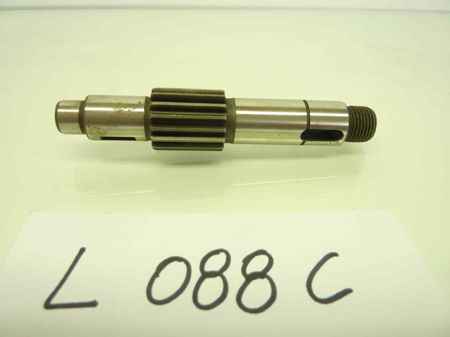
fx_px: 325
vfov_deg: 54.9
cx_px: 225
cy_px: 168
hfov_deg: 69.4
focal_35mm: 25
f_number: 3.3
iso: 80
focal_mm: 4.1
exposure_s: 1/30
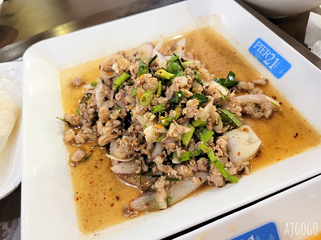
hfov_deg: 67.3
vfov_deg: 53.1
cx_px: 160
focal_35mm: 26
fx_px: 241
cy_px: 120
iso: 500
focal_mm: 5.4
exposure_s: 1/50
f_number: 1.8
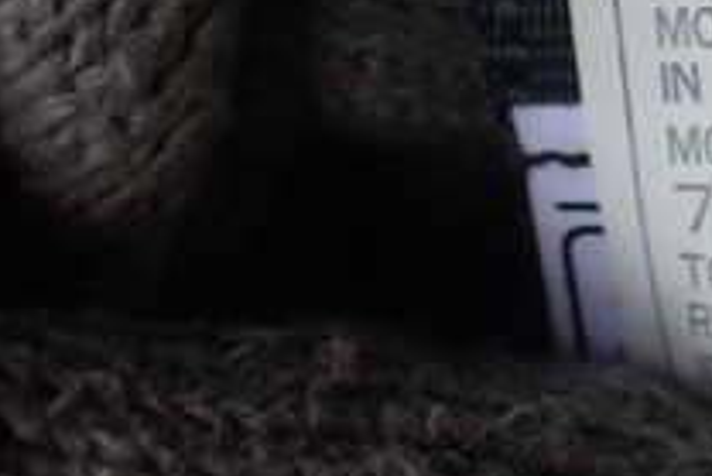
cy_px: -17
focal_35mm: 90
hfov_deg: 20.7
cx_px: 911
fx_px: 1781
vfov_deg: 14.9
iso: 160
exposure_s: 1/125
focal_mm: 5.4
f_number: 2.3
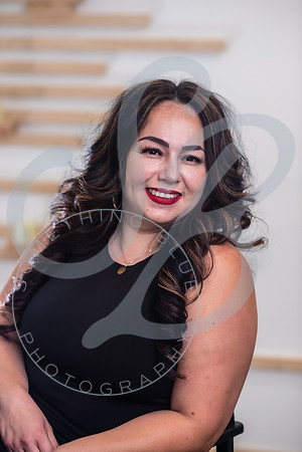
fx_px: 1069
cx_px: 151
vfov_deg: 23.9
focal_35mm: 85
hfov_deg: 16.1
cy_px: 226
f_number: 2.8
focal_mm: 85
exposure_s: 1/160
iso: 100
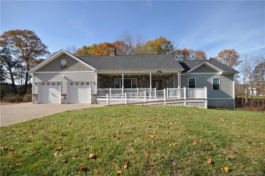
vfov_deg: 71.9
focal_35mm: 16
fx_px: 121
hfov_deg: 95.1
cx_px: 132
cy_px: 88
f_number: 9
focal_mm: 11
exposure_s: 1/320
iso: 200
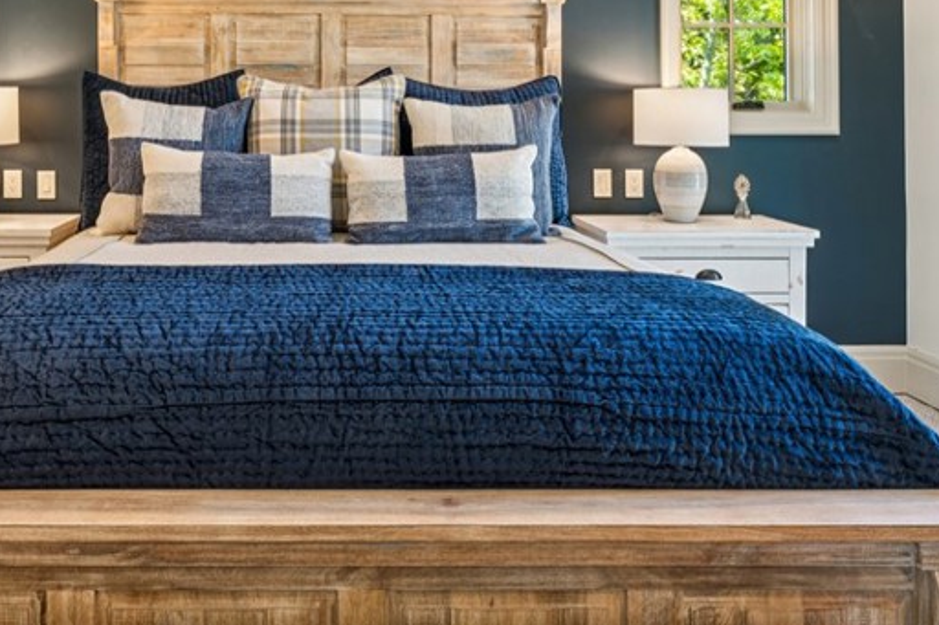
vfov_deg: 38.6
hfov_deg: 56.2
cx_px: 304
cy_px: 119
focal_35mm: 33
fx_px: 855
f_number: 13
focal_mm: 16.4
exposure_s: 1/1.67
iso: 100
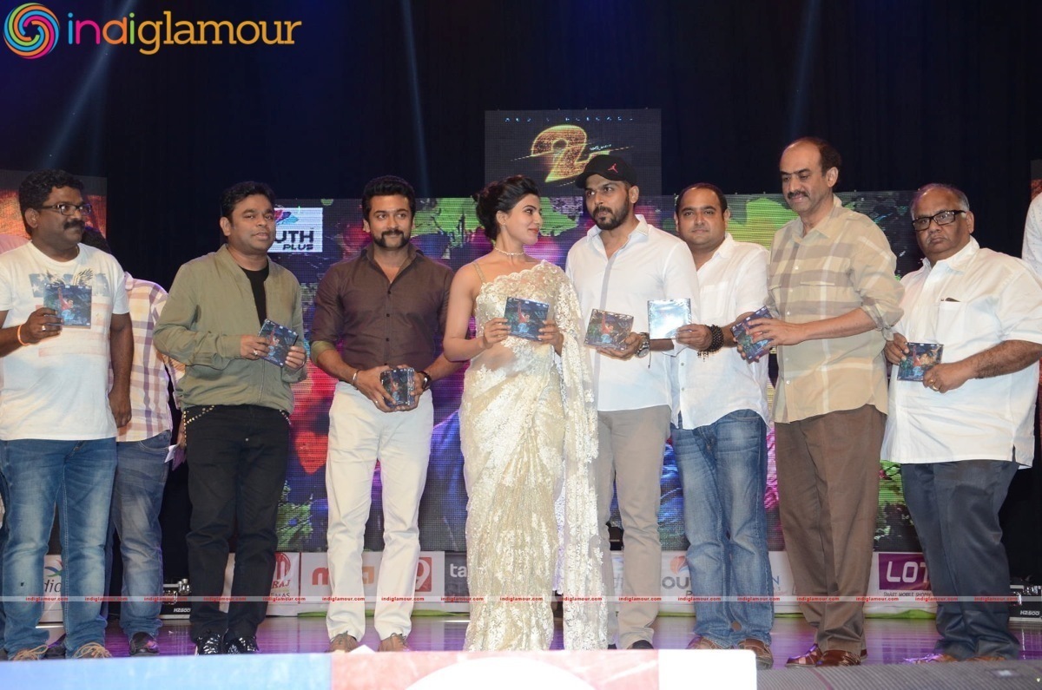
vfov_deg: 21.5
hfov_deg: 32.0
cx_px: 521
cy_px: 345
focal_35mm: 63
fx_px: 1820
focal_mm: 42
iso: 1000
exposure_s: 1/125
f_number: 5.6
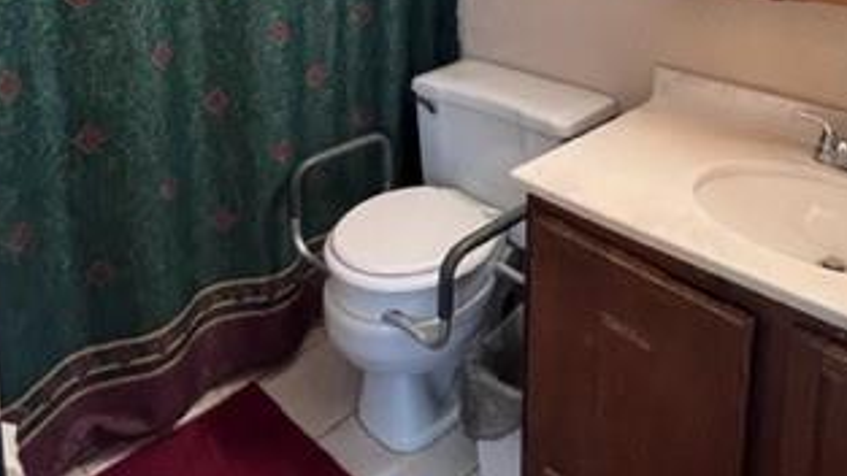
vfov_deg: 35.0
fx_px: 651
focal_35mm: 29
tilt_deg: -7.8
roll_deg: -0.1
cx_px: 476
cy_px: -38
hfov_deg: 65.8
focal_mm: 1.57
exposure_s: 1/60
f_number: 1.8
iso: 400
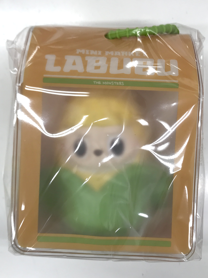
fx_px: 224
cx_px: 104
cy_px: 139
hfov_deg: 49.7
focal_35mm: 28
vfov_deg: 63.4
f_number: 1.8
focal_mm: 3.99
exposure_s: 1/100
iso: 40
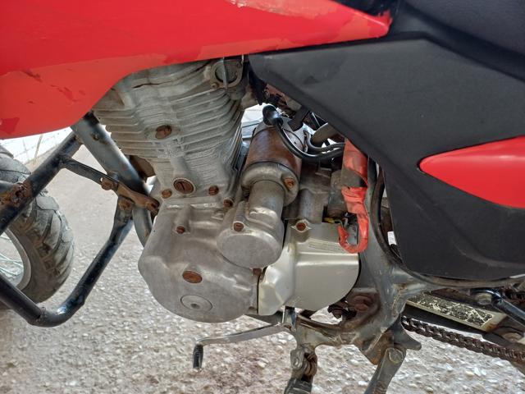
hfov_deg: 69.4
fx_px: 379
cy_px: 197
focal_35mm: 25
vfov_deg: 54.9
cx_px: 262
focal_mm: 4.65
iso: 160
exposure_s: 1/50
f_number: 1.8
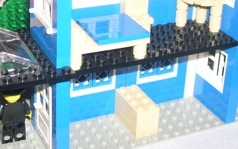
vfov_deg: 15.8
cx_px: 96
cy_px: -17
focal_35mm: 80
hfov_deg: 25.8
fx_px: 519
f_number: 2.8
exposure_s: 1/60
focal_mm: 8
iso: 100
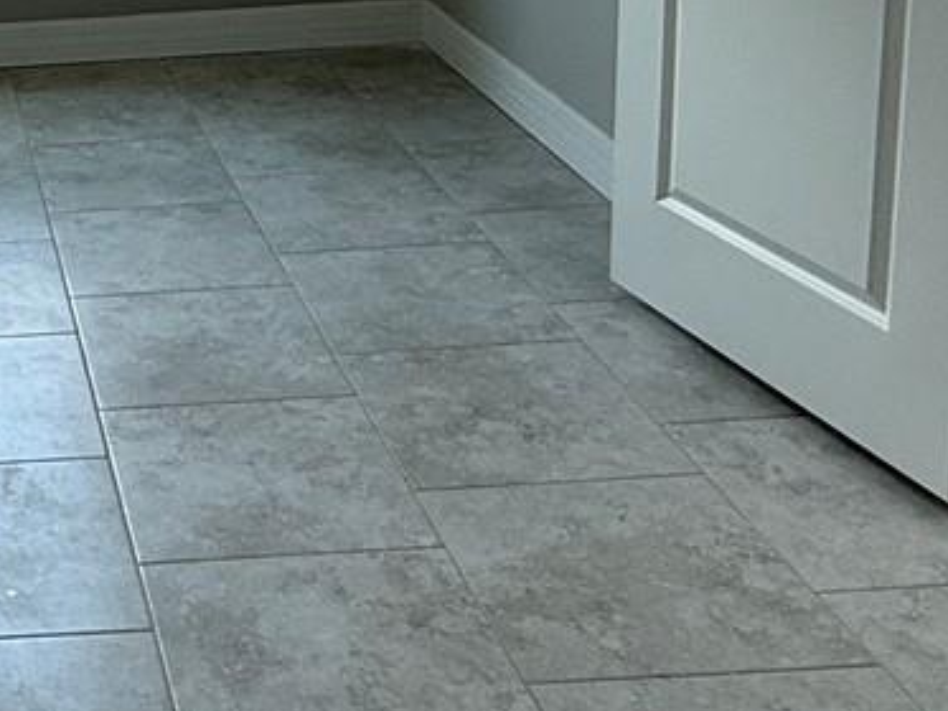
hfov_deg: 29.0
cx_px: -104
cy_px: -84
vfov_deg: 22.9
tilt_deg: -9.8
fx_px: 1644
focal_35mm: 60
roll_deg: +4.3
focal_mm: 2.22
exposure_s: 1/120
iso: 64
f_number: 2.2
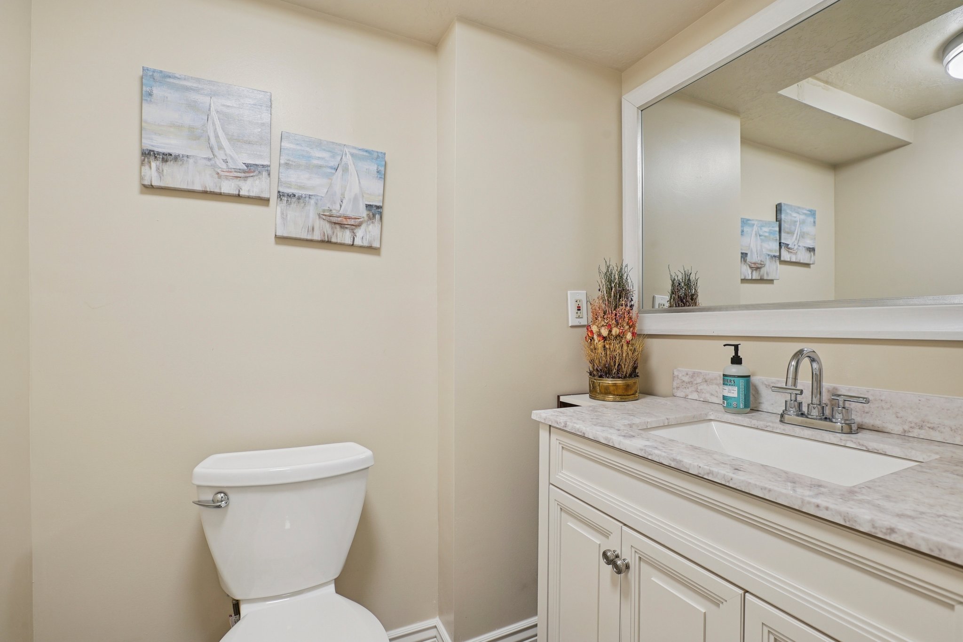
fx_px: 455
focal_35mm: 17
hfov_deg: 93.3
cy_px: 321
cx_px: 482
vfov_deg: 70.4
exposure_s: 1/13
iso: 400
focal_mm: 17
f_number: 8
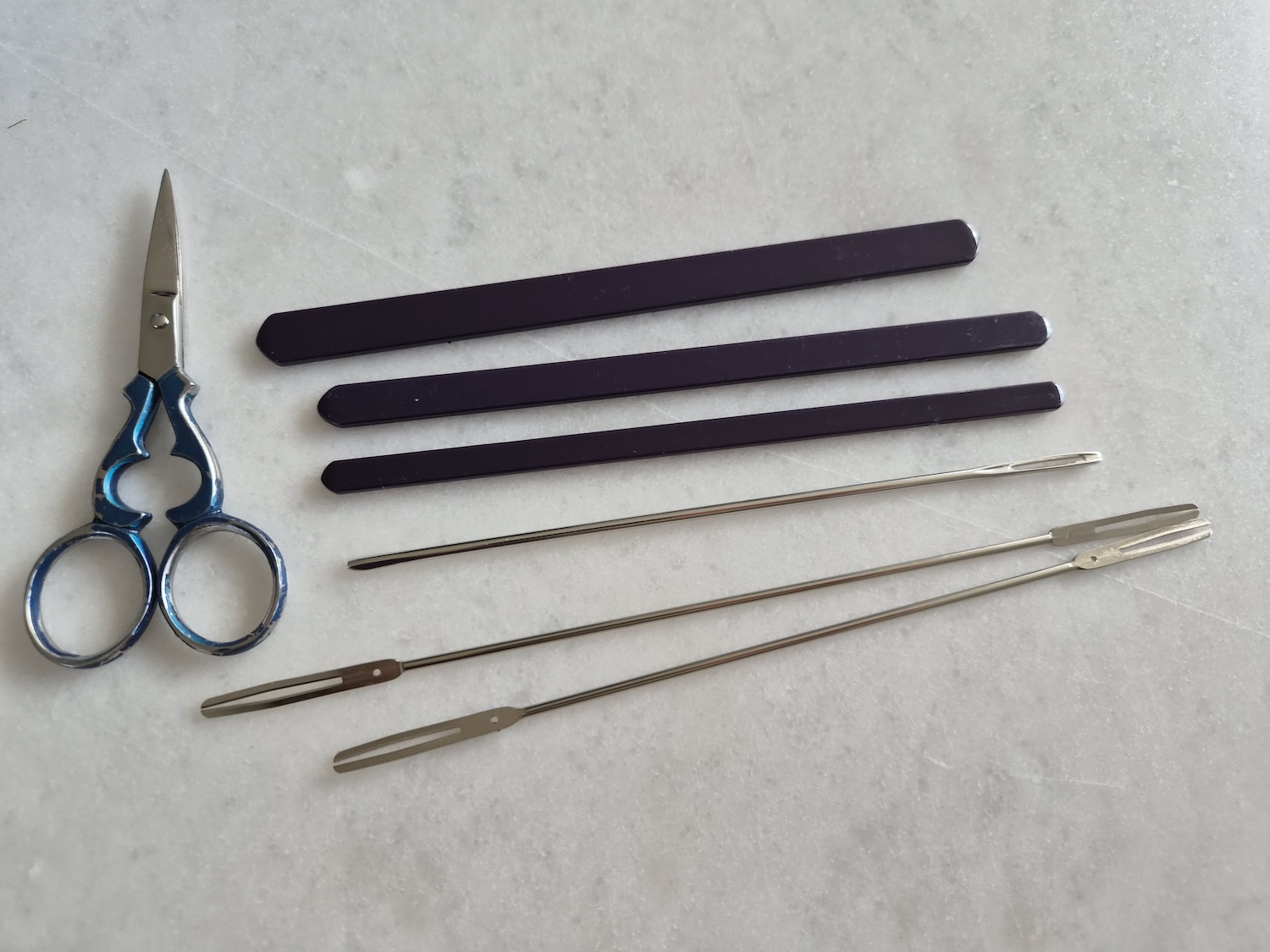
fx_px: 844
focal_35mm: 23
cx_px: 635
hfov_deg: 73.9
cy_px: 476
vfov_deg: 58.9
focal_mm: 5.4
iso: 100
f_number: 1.8
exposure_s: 1/180
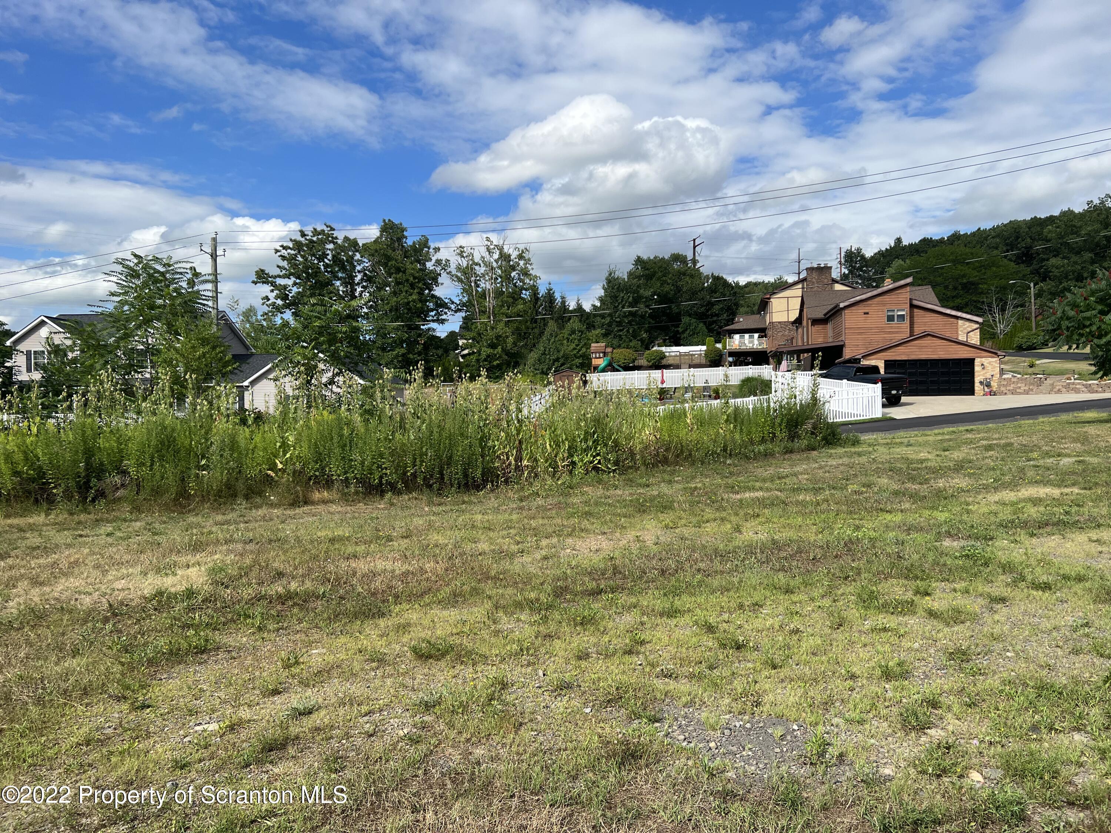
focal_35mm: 26
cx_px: 556
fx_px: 834
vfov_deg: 53.1
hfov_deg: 67.3
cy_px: 416
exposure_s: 1/4630
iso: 50
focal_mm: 5.7
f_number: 1.5
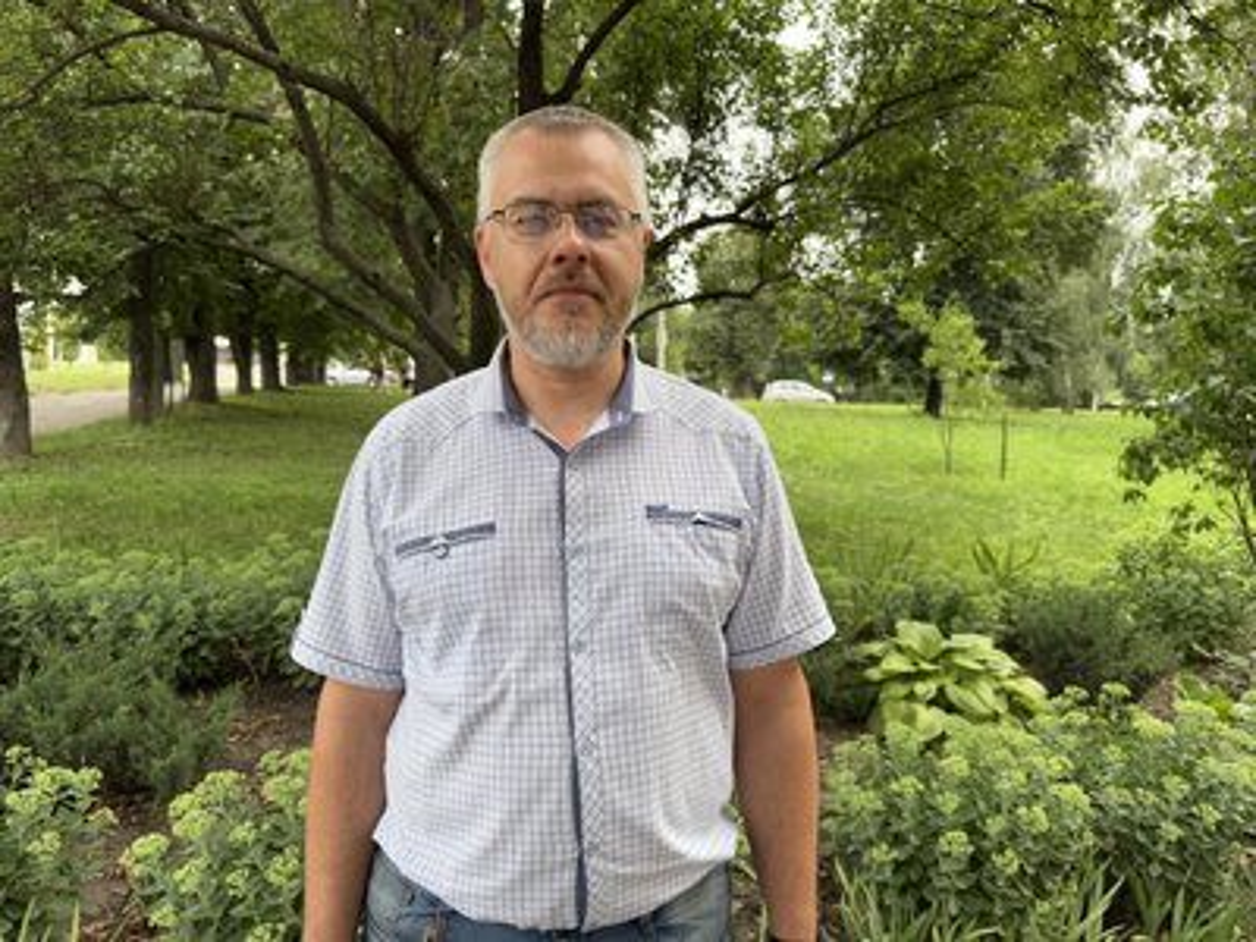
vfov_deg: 56.8
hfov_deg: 71.6
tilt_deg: -3.3
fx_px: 871
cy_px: 471
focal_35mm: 24
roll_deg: -0.8
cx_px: 628
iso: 80
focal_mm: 6.76
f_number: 1.78
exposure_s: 1/439
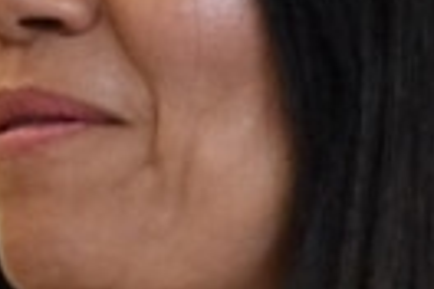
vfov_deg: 3.7
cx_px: 125
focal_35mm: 375
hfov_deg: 5.5
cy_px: 161
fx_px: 4524
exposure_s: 1/400
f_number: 10
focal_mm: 55
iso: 12800
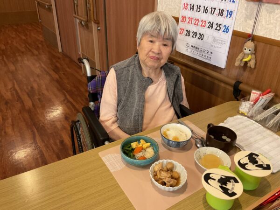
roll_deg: -3.0
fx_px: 235
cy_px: 105
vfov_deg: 48.2
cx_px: 140
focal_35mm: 29
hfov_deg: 61.7
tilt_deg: -28.8
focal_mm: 3
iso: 160
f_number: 1.8
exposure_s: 1/50
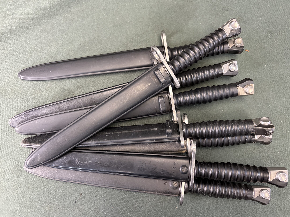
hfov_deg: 65.3
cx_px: 146
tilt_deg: -78.3
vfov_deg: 51.4
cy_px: 111
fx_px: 226
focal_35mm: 27
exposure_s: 1/60
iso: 320
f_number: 1.6
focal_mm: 5.96
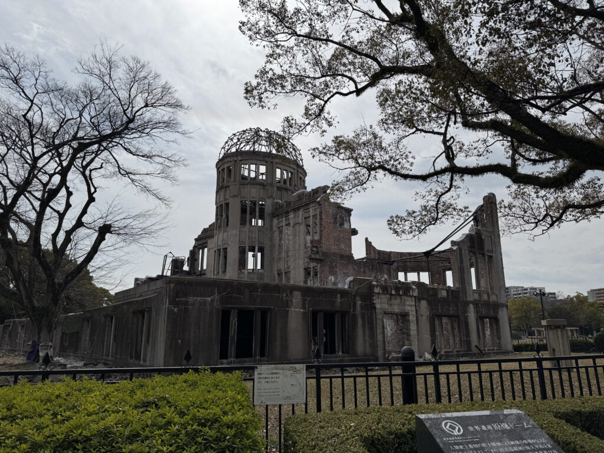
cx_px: 302
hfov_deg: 71.6
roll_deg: -0.3
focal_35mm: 24
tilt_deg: +13.9
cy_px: 226
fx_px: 419
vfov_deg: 56.8
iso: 64
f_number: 1.78
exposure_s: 1/12346
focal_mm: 6.76
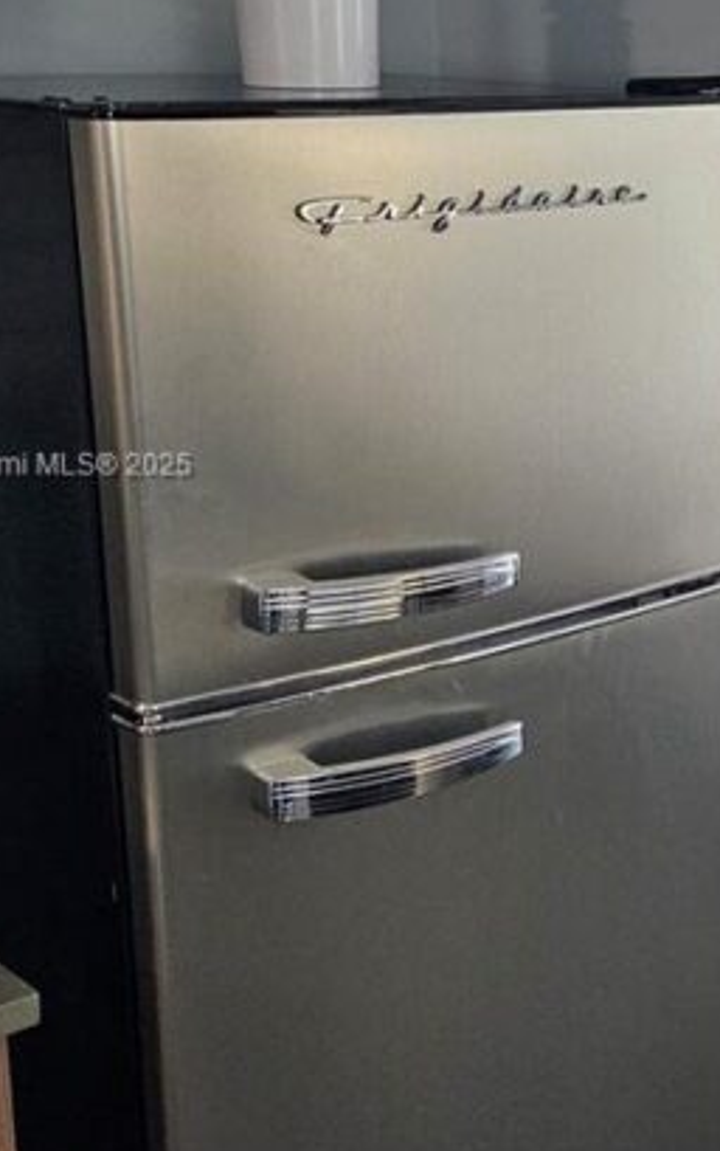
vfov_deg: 33.4
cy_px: 467
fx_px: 1913
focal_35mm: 61
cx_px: 832
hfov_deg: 20.2
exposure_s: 1/120
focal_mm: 6.3
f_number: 1.7
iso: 800
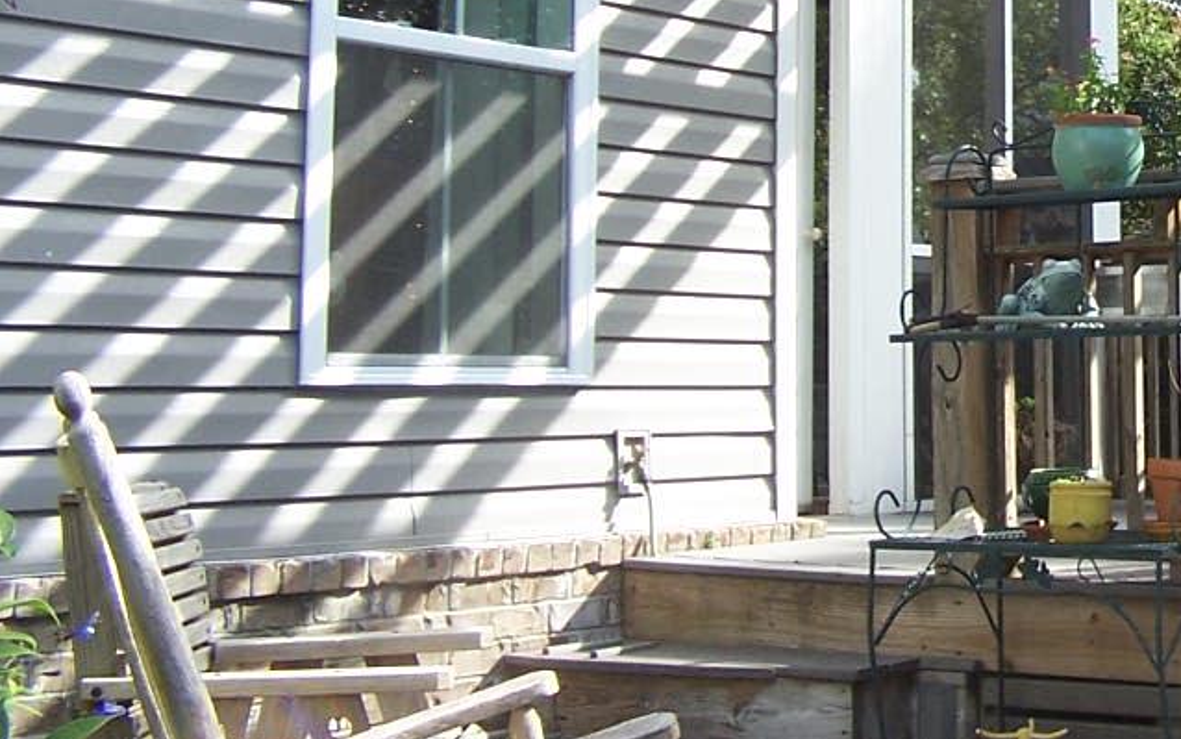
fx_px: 3155
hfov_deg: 20.3
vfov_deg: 13.2
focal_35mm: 98
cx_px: 1287
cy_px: 52
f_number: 2.8
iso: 80
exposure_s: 1/250
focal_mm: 6.3
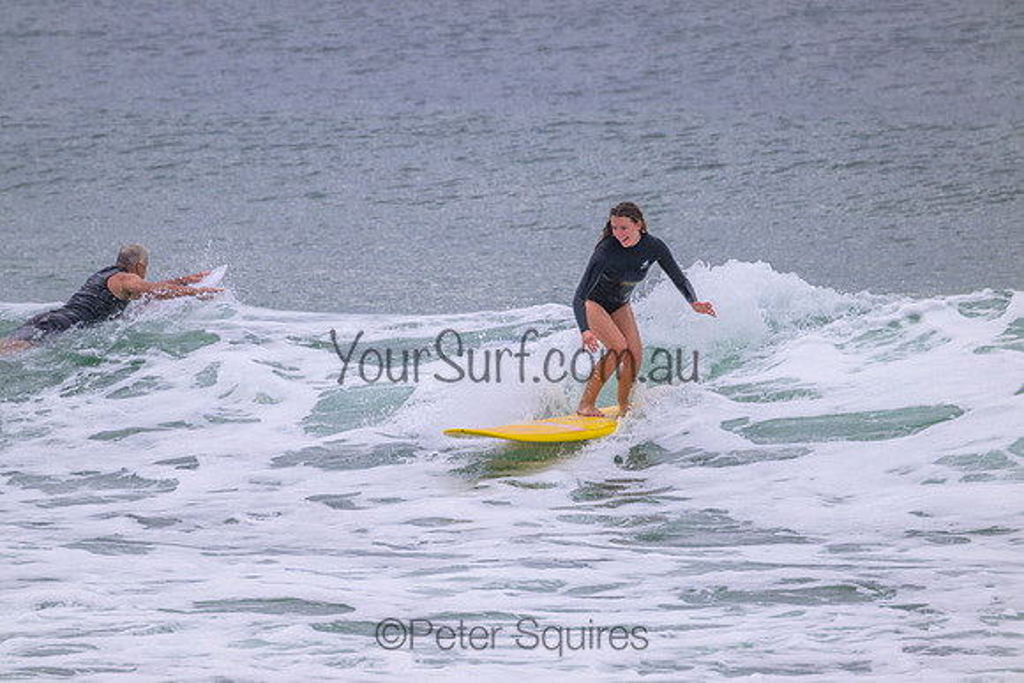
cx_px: 512
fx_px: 22760
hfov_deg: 2.6
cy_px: 342
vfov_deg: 1.7
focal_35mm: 800
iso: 1000
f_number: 11
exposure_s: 1/2000
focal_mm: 800
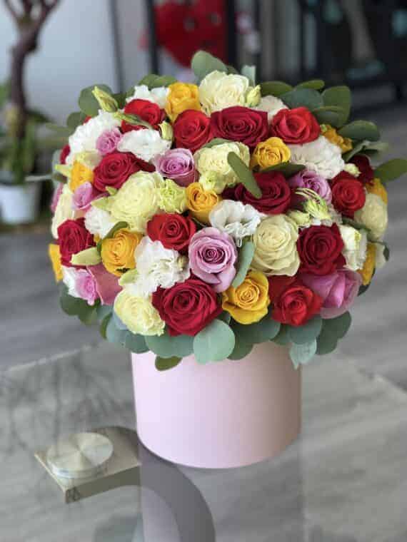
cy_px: 271
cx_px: 204
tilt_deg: -23.3
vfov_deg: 30.3
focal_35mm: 64
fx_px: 1003
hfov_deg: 22.9
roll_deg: +1.9
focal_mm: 7.5
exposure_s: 1/120
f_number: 2.2
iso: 64
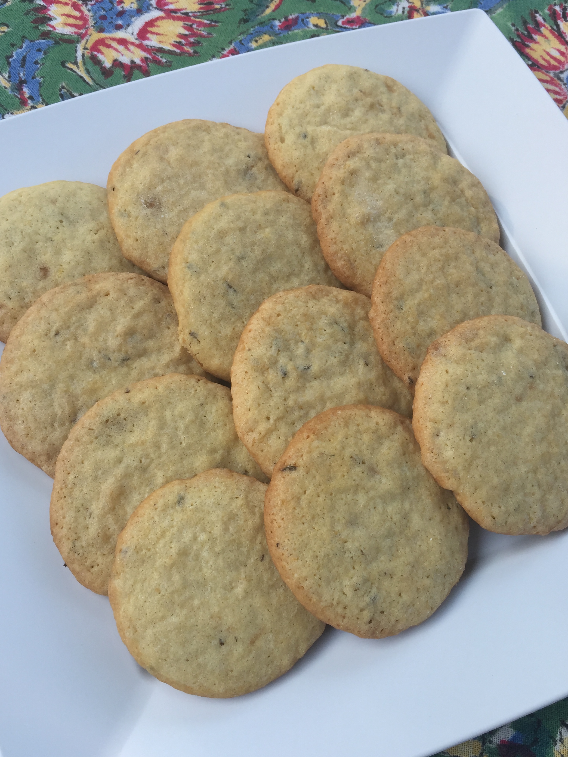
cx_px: 297
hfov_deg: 41.8
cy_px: 389
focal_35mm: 34
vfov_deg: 54.0
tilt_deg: -68.3
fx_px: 744
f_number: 2.2
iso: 32
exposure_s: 1/373
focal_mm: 4.15
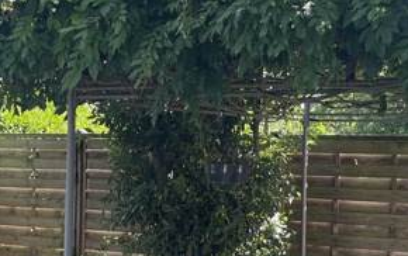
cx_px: 200
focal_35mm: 73
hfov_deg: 28.2
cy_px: 173
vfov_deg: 17.9
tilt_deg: -1.5
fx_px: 813
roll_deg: -1.9
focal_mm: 5.1
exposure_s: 1/291
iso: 32
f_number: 1.6
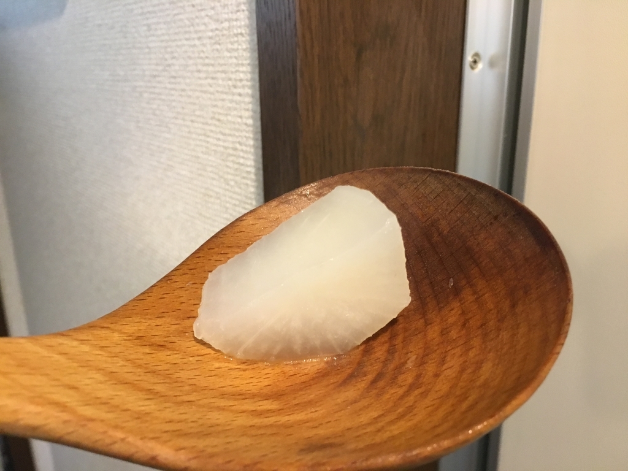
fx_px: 526
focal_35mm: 29
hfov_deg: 61.7
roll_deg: +0.8
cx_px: 314
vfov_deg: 48.2
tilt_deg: -17.2
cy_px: 236
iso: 200
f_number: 2.2
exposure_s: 1/30
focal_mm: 4.15
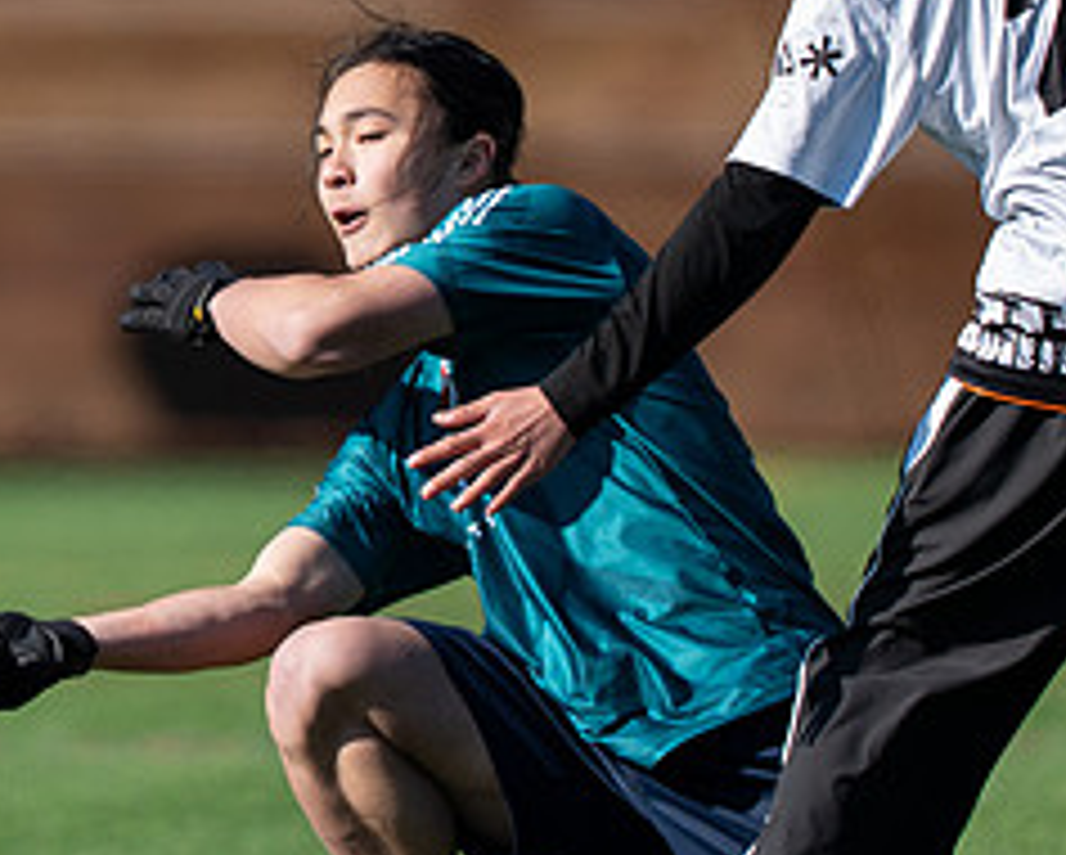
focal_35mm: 1679
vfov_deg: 0.9
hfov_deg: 1.2
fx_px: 53015
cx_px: 229
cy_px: 201
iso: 125
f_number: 2.8
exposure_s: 1/2000
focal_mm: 400
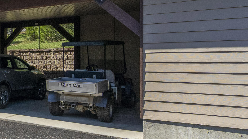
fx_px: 316
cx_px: -92
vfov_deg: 24.8
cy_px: 52
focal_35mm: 48
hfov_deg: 30.9
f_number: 8
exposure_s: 1/1000
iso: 500
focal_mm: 16
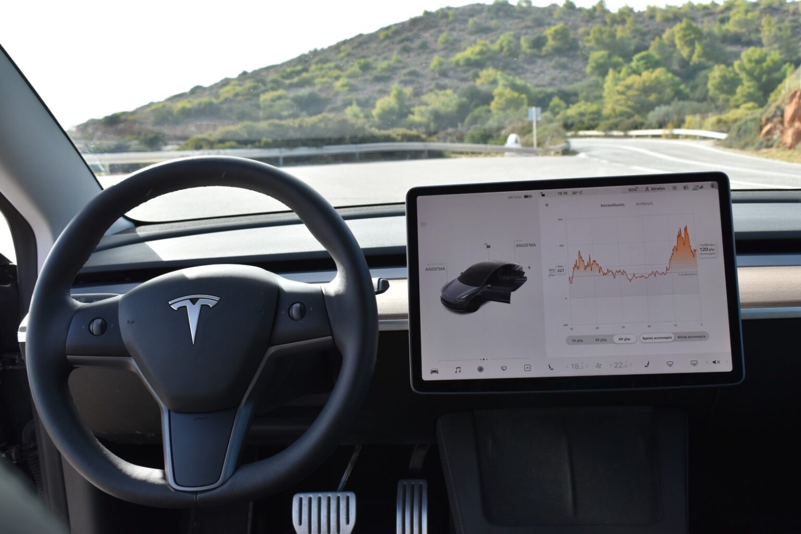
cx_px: 400
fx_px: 868
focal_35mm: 39
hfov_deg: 49.6
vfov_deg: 34.2
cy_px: 267
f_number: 8
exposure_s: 1/250
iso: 320
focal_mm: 26
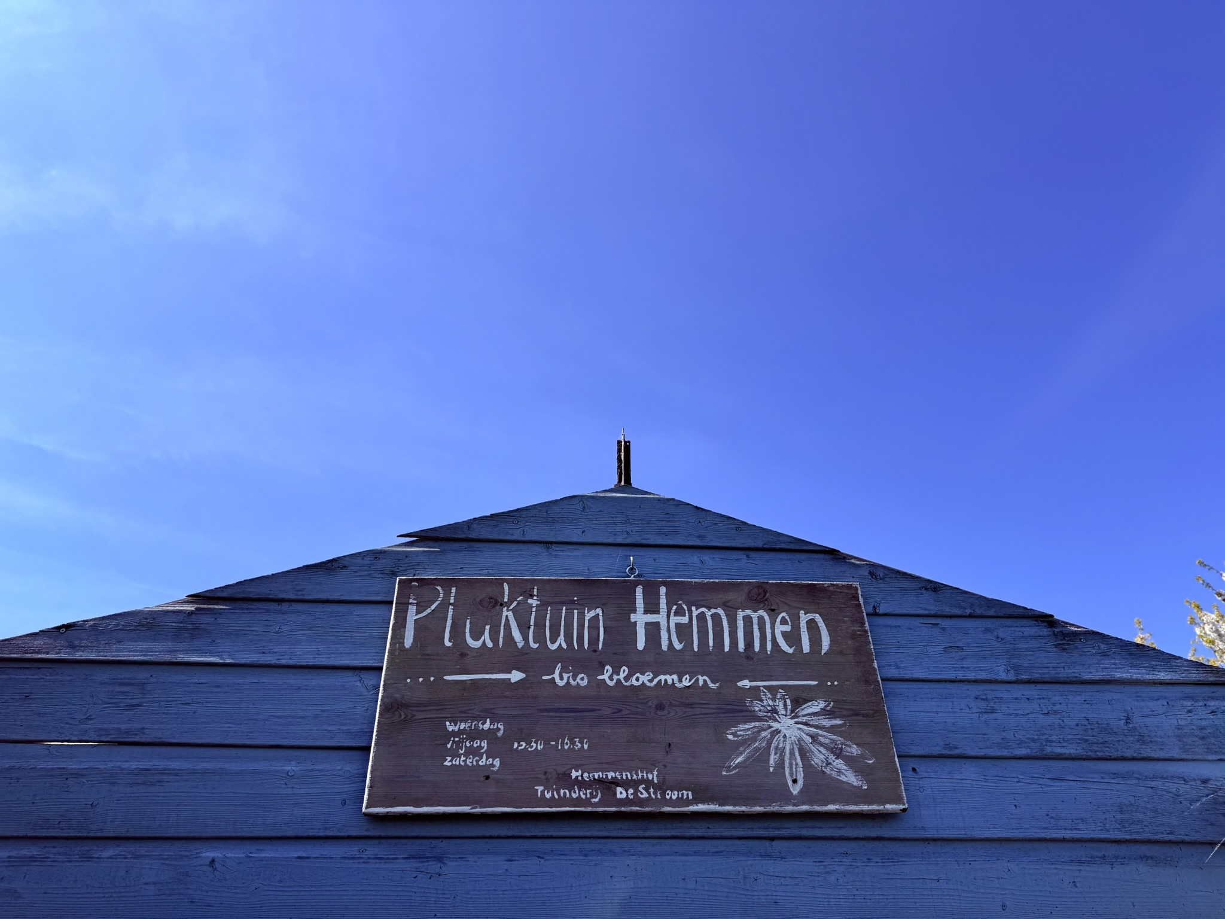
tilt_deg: +34.4
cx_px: 612
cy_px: 460
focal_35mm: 24
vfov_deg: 56.8
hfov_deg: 71.6
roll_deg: +1.9
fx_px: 849
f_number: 1.78
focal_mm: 6.76
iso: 80
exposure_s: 1/3953
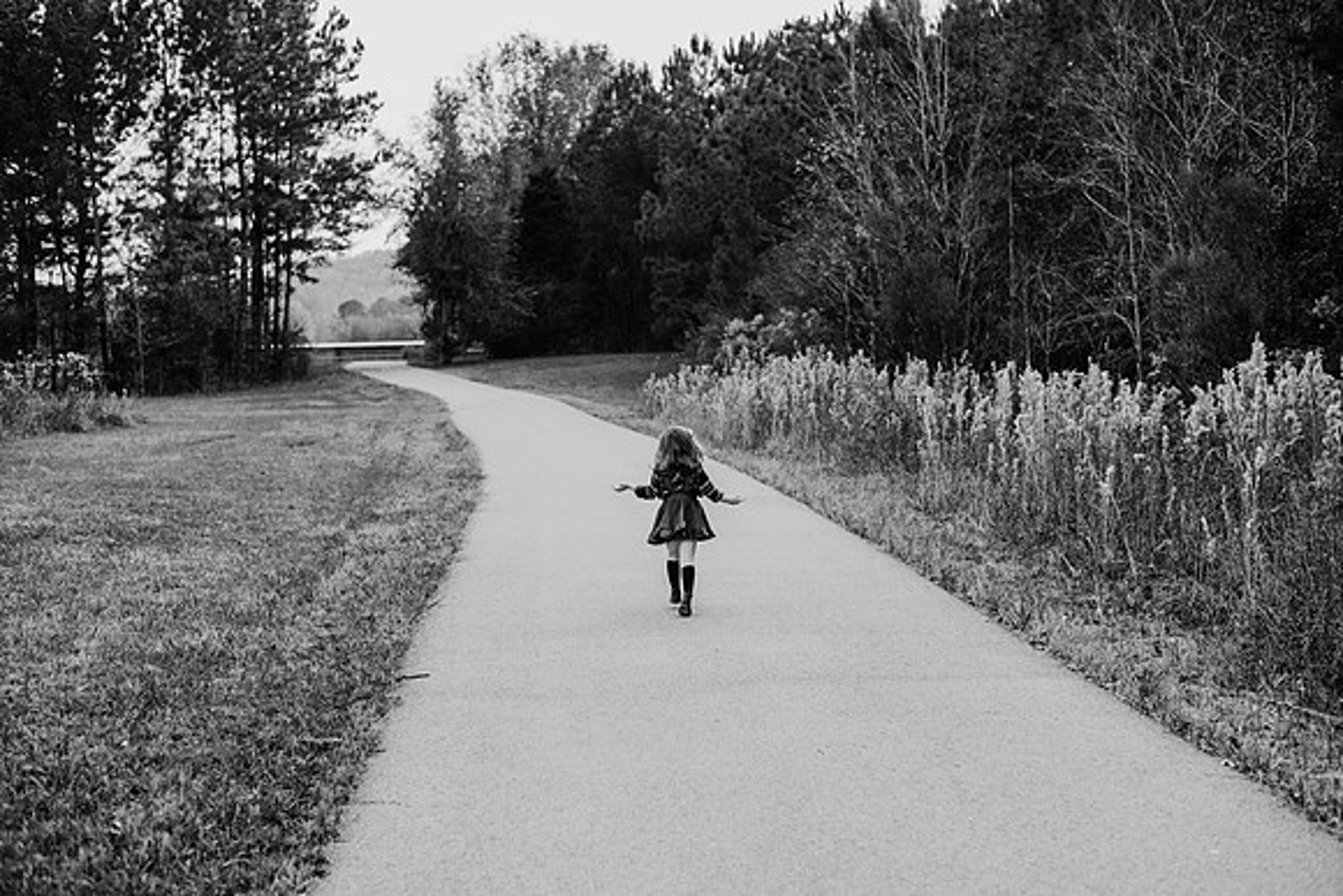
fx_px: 1866
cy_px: 448
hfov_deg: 39.6
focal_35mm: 50
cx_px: 672
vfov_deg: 27.0
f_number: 3.2
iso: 320
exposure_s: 1/640
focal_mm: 50
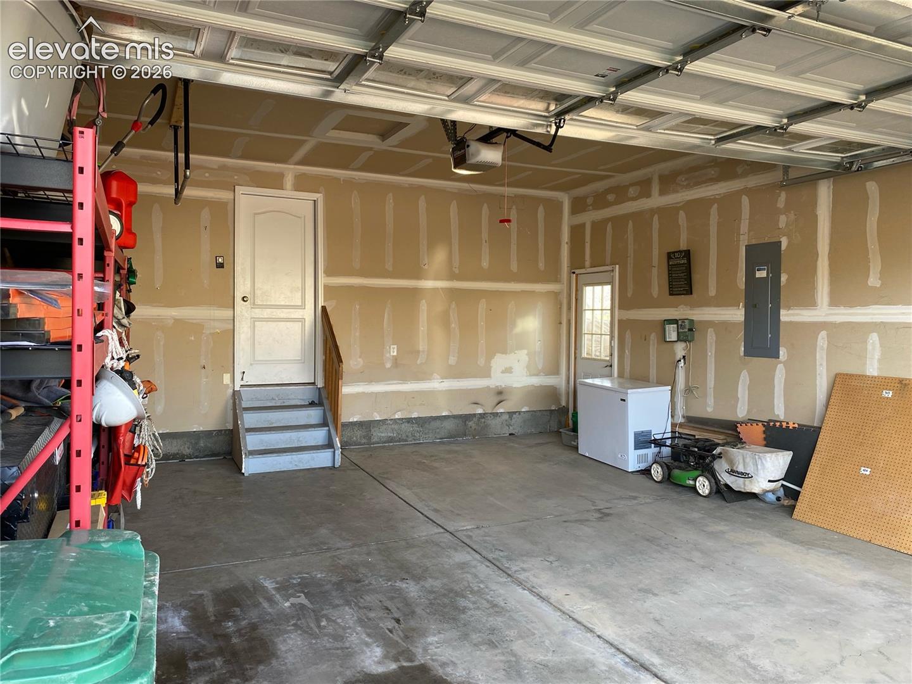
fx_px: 685
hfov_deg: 67.3
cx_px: 456
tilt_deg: -2.9
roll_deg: -0.4
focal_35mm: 26
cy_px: 342
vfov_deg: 53.1
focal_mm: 4.25
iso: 64
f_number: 1.8
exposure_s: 1/121
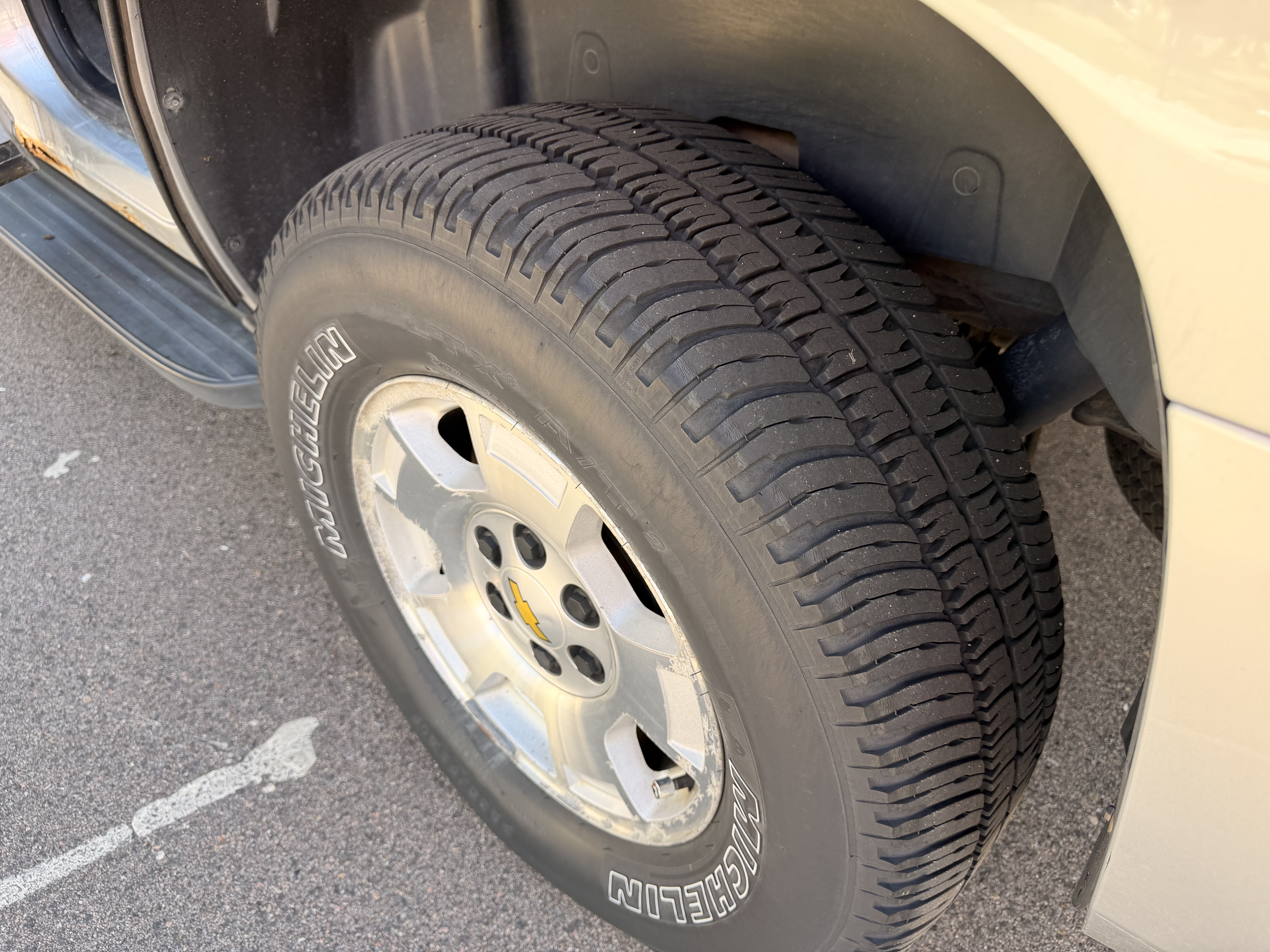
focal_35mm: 24
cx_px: 635
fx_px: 881
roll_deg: +3.7
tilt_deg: -41.7
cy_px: 476
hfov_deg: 71.6
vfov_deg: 56.8
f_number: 1.78
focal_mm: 6.76
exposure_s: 1/200
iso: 80
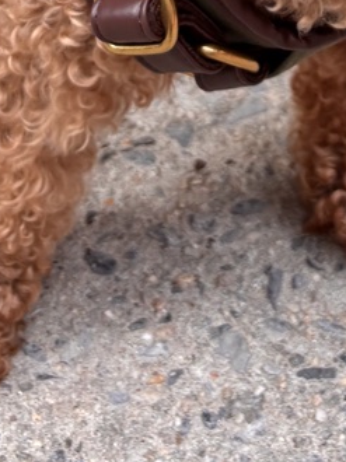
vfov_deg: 13.9
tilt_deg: -26.6
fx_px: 1655
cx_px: 357
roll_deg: +0.2
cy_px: -412
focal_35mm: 124
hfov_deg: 11.8
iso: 40
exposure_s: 1/209
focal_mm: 5.96
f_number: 1.6
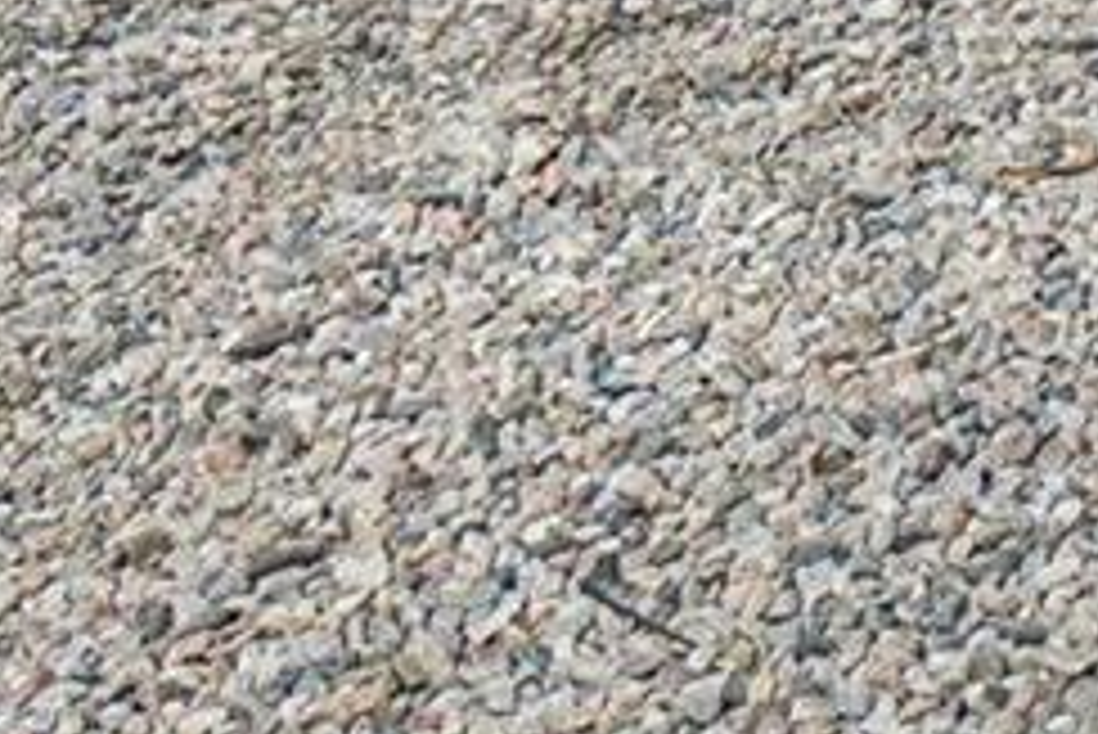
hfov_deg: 12.7
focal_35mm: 118
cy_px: -1468
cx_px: 2772
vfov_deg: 9.3
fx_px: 3601
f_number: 8
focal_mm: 12
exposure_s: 1/640
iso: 400
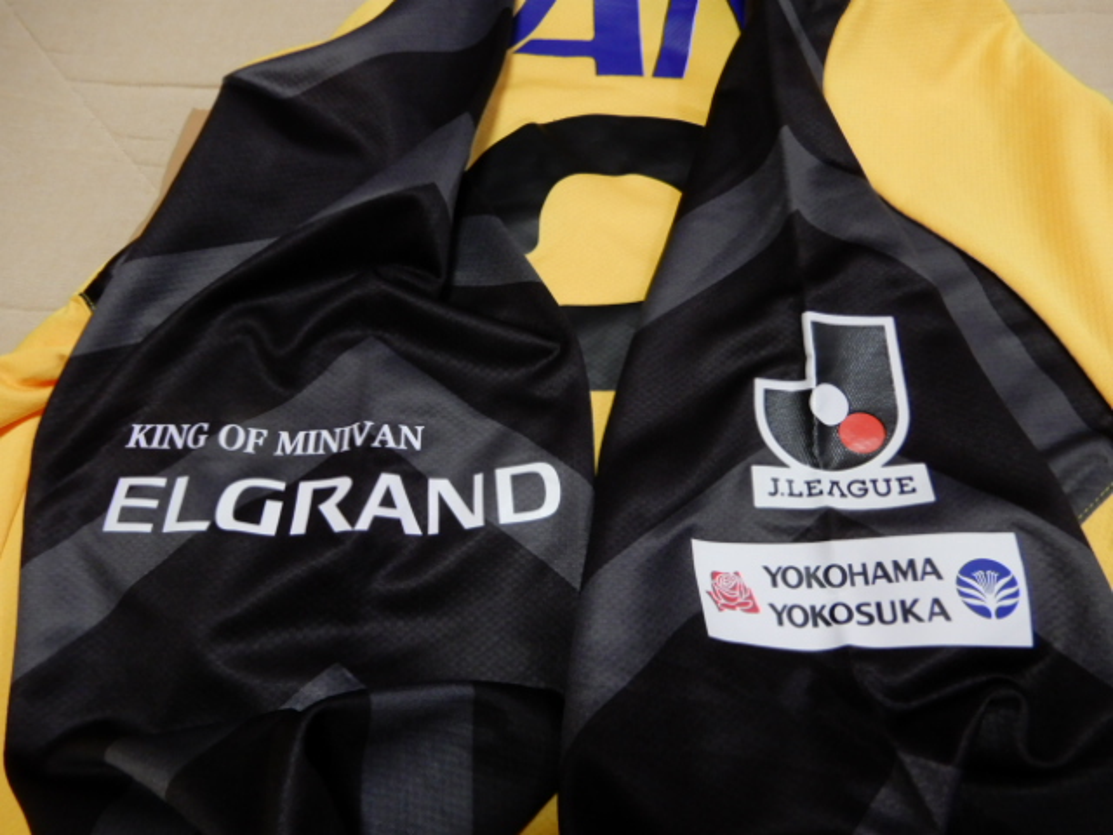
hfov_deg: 71.6
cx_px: 556
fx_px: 772
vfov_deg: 56.8
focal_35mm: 24
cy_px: 418
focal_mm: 4.3
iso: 320
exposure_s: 1/30
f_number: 3.4
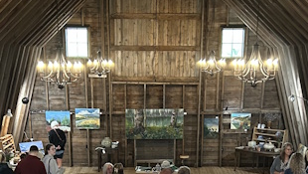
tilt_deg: -20.3
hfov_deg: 28.9
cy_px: 275
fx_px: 597
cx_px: 143
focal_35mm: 73
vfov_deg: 15.1
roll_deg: -0.2
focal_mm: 5.7
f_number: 1.5
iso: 400
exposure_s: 1/60
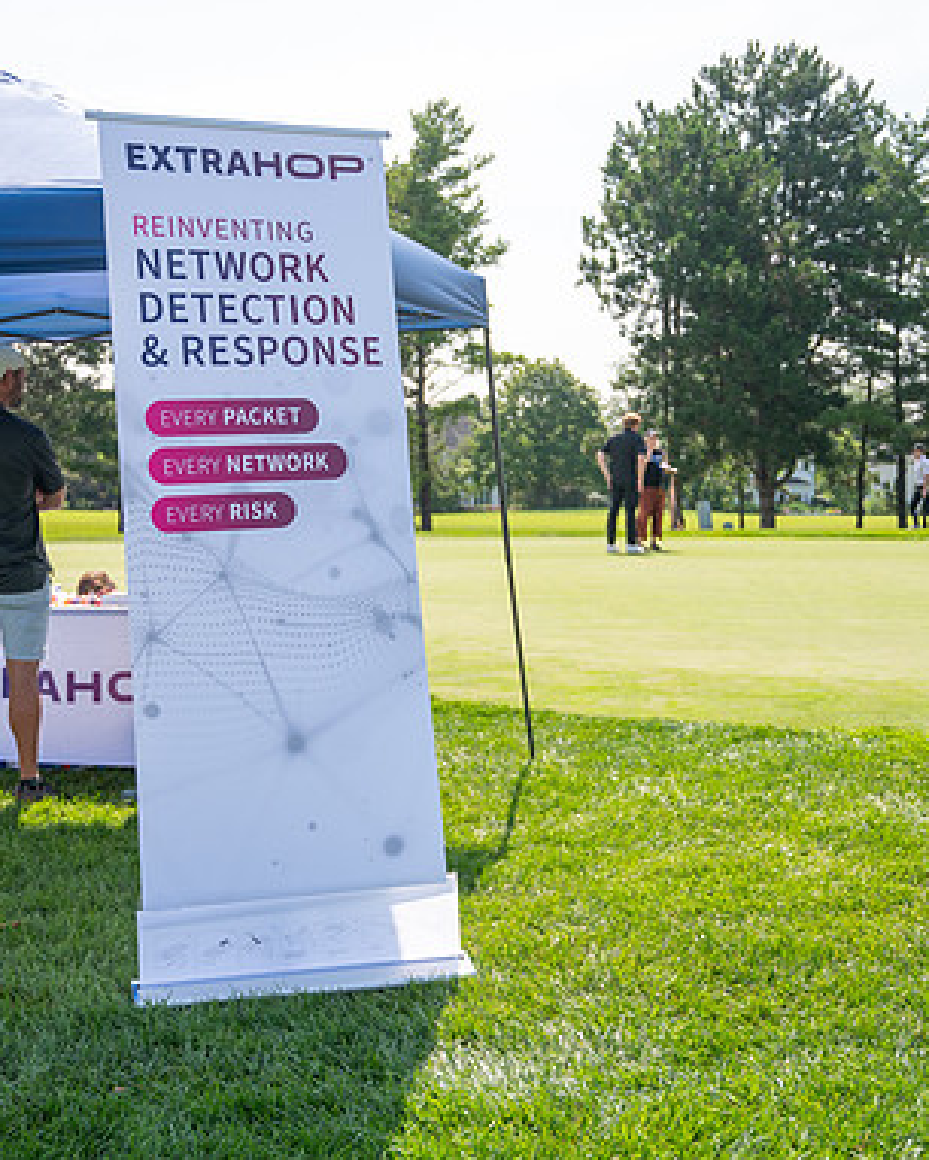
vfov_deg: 37.3
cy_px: 575
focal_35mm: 50
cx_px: 343
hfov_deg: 30.1
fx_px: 1717
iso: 250
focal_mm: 35
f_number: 4
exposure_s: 1/2000
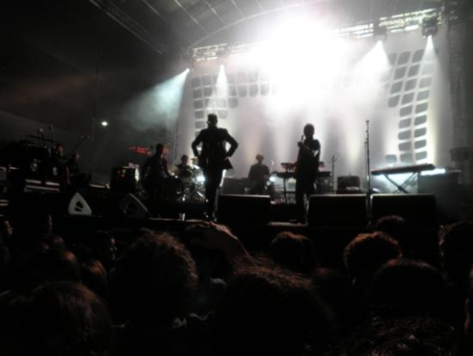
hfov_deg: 67.3
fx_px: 356
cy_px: 178
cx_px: 236
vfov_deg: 53.1
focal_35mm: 26
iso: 160
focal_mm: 4.7
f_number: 2.6
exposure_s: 1/30
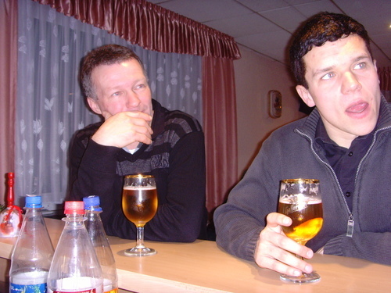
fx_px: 441
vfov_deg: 36.8
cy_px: 146
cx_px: 196
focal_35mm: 39
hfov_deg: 47.9
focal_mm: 6.6
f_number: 3.5
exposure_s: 1/45
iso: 200
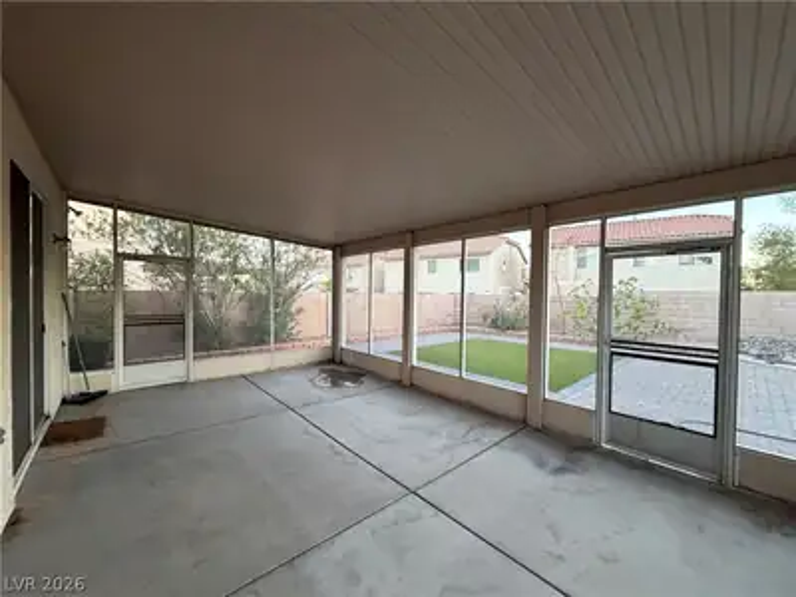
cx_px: 398
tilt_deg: +0.4
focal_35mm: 14
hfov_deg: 102.1
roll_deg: -0.5
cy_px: 298
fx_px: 322
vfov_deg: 85.7
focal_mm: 2.22
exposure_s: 1/67
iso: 320
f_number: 2.2
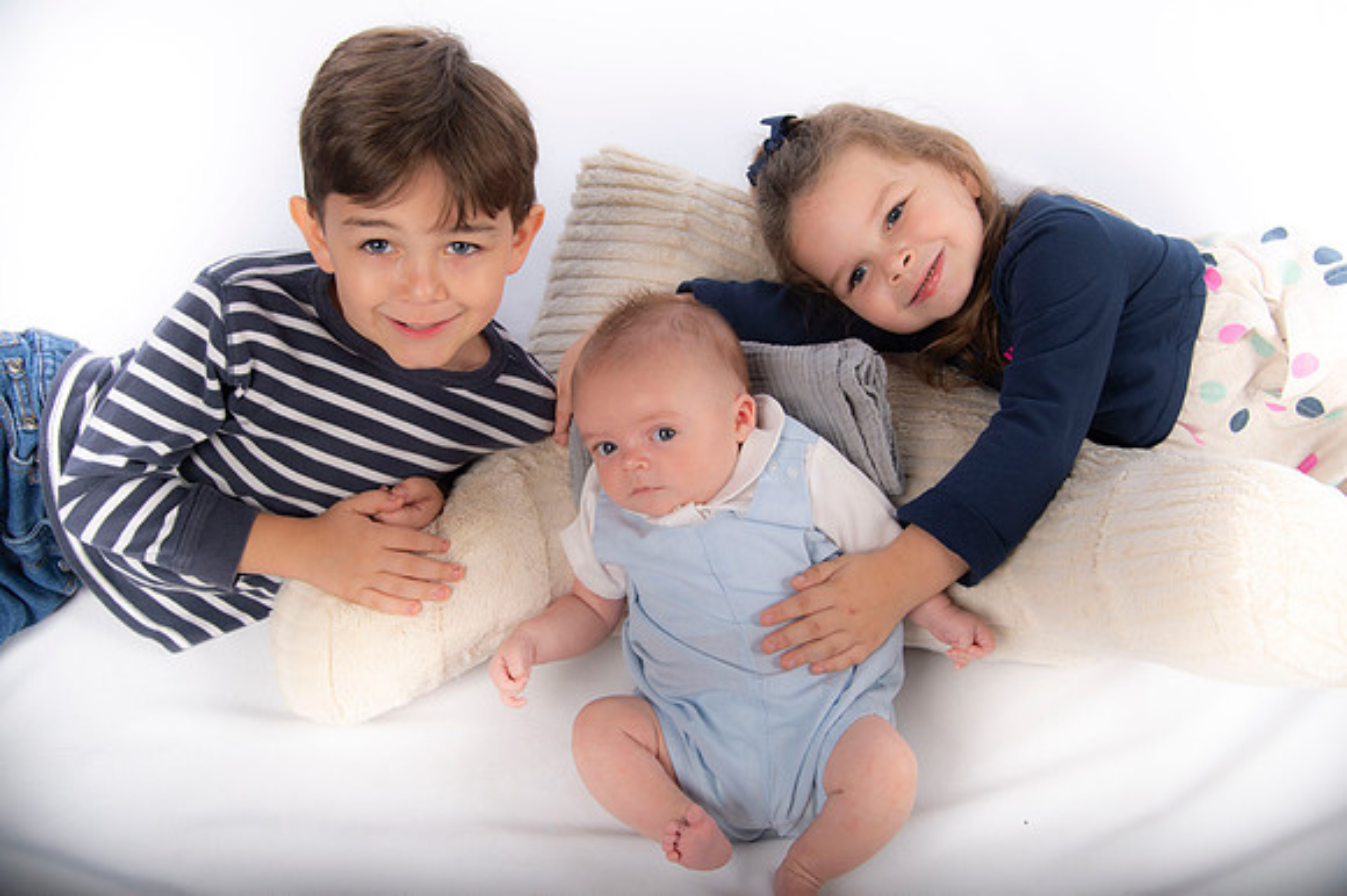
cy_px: 448
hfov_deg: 50.7
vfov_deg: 35.0
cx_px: 674
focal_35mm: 38
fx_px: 1421
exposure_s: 1/250
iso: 100
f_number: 5.6
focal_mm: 38
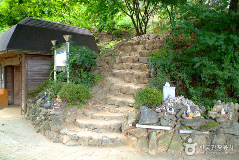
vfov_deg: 43.7
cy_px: 80
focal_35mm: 30
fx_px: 199
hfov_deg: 61.9
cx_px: 120
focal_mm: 20
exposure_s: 1/45
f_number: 3.3
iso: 100
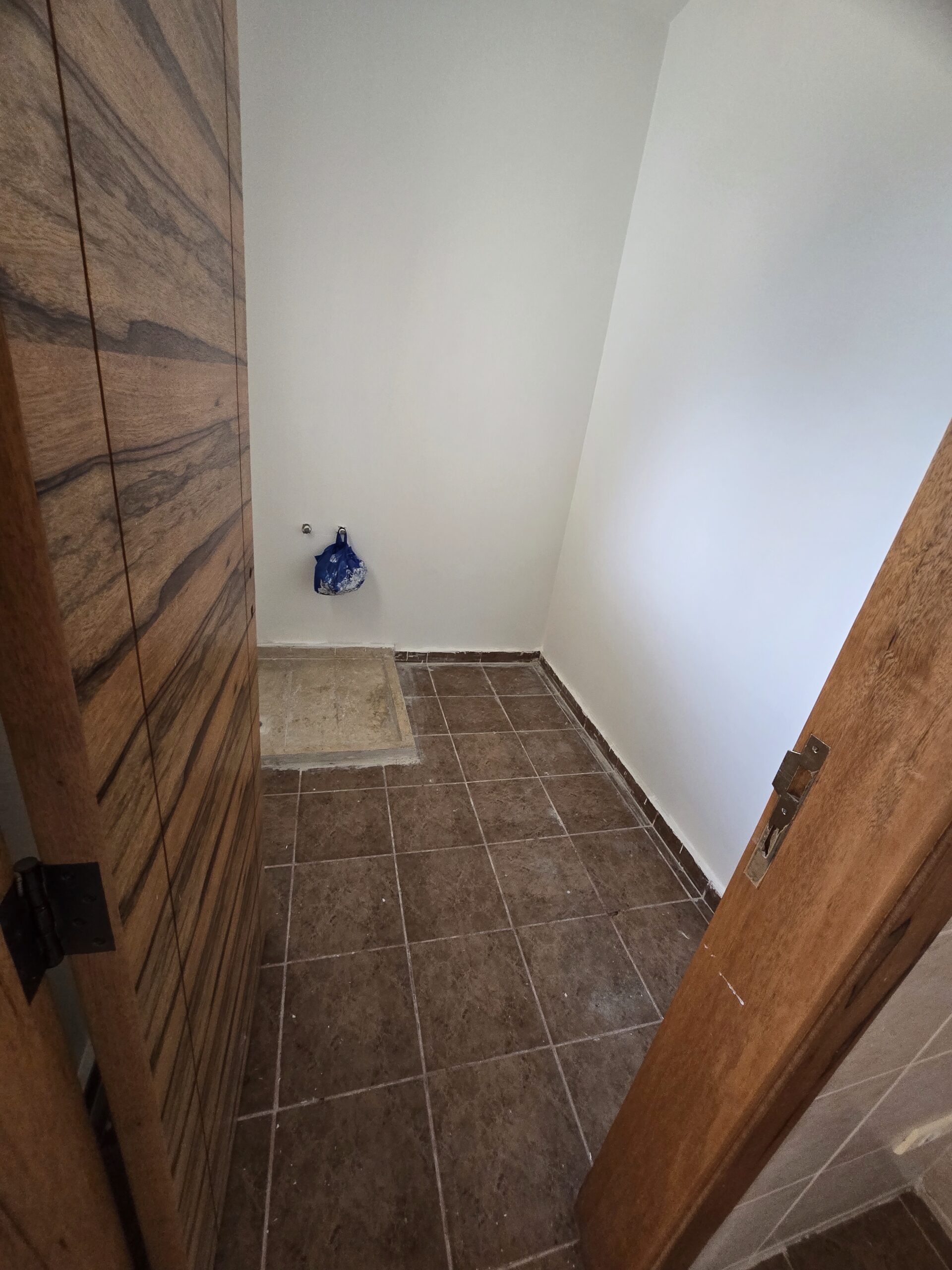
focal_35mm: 13
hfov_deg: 89.9
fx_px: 477
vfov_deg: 106.2
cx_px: 476
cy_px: 635
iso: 200
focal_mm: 2.2
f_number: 2.2
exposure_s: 1/50
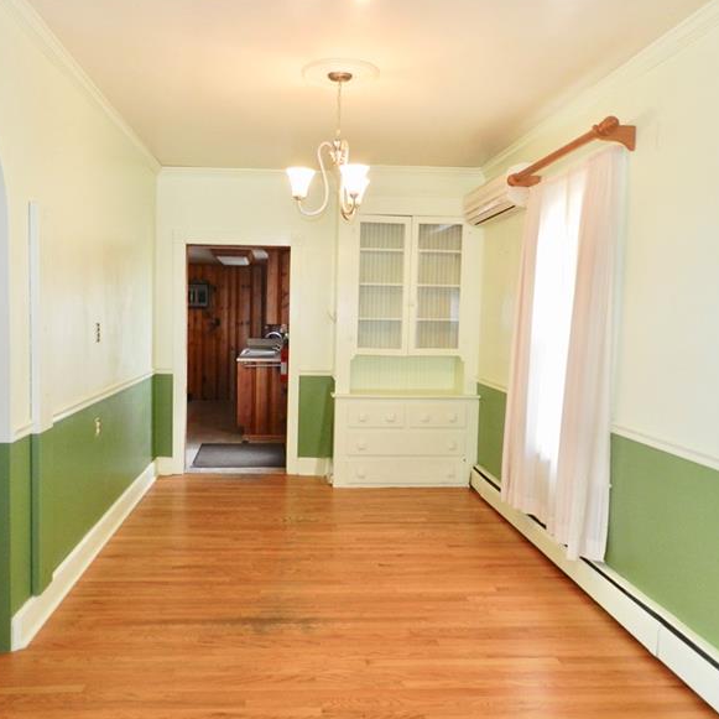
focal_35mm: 28
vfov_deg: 57.3
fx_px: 658
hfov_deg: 57.2
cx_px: 321
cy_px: 359
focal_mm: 4
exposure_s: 1/30
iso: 200
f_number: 3.4
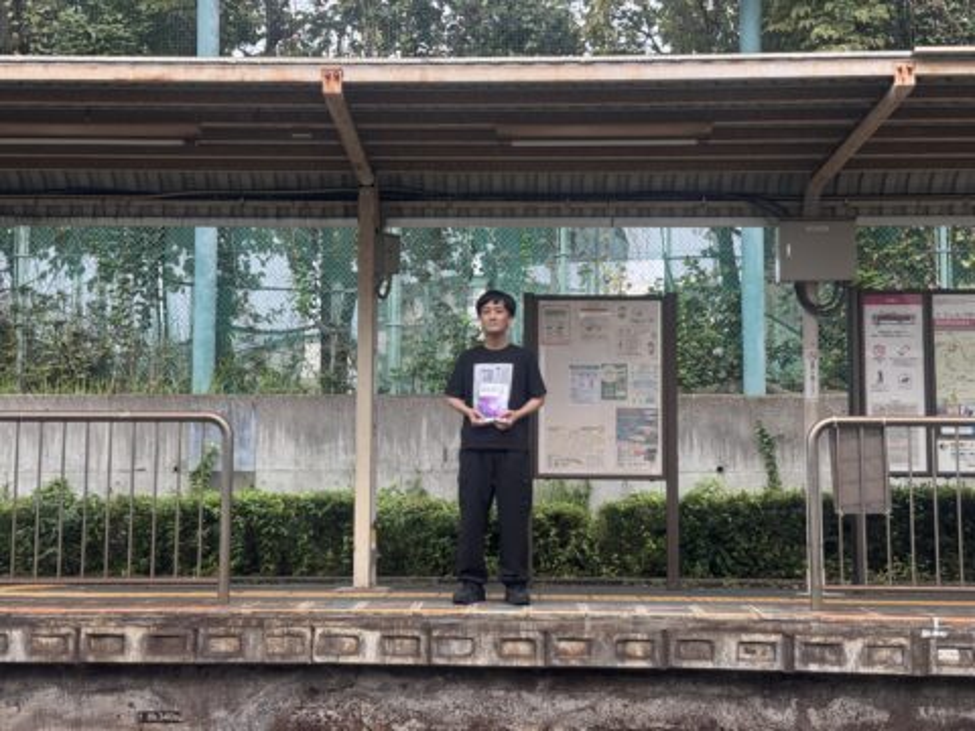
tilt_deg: +5.8
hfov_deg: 39.7
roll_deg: +0.2
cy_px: 366
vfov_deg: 30.3
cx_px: 488
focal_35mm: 48
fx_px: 1352
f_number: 1.78
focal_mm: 6.76
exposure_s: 1/121
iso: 64
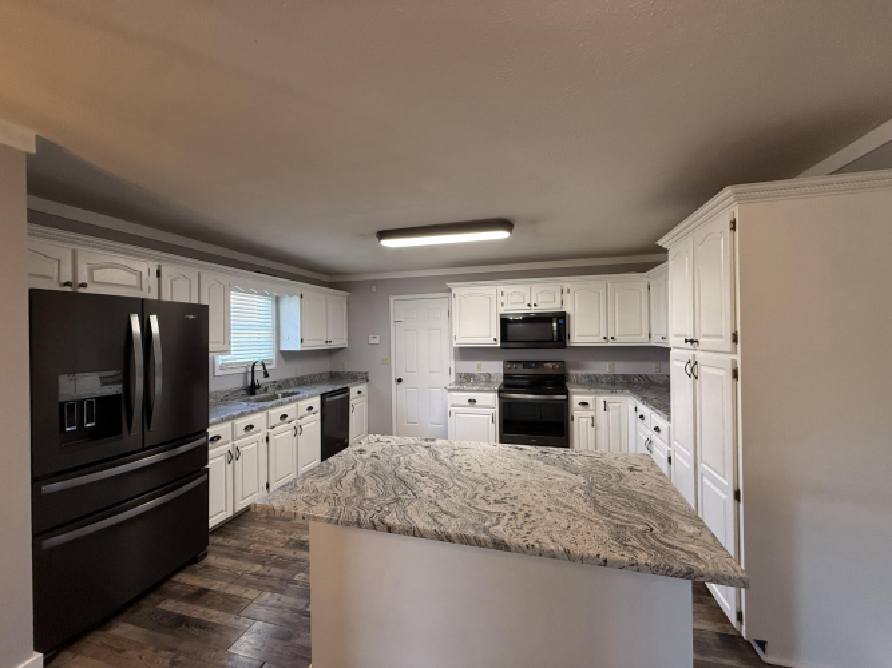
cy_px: 334
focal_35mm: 14
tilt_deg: +0.8
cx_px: 446
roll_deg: +1.0
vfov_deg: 85.7
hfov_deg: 102.1
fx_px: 361
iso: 320
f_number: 2.2
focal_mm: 2.22
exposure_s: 1/120
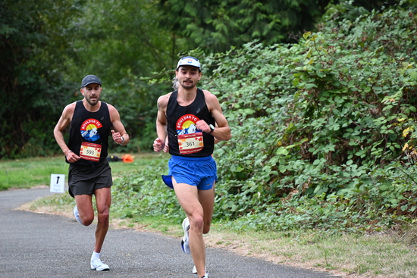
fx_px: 2317
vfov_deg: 6.9
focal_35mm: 200
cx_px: 208
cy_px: 139
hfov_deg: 10.3
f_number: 6.3
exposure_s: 1/250
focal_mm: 200
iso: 2500
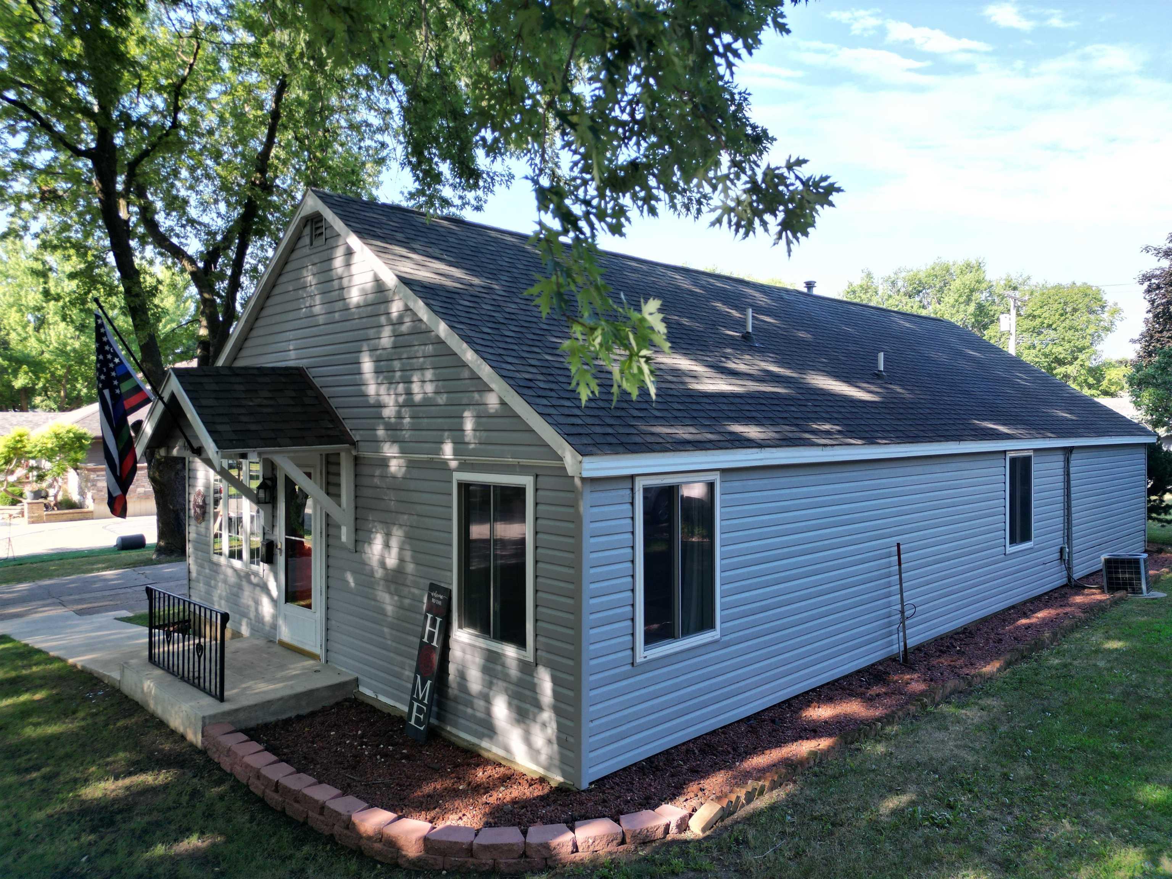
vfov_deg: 56.8
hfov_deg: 71.6
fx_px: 813
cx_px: 586
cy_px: 440
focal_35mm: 24
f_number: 1.7
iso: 100
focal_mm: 6.72
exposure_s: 1/500
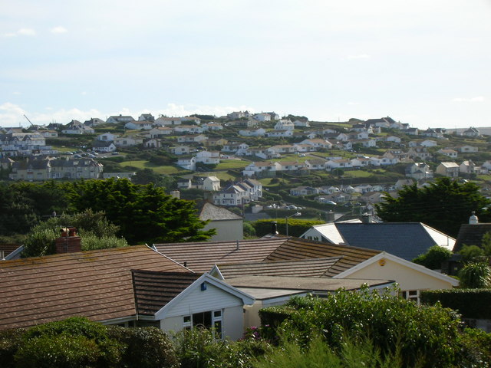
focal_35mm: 102
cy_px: 184
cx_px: 246
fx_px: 1447
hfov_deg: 19.3
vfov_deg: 14.5
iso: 50
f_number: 8.2
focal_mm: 17.1
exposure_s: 1/129
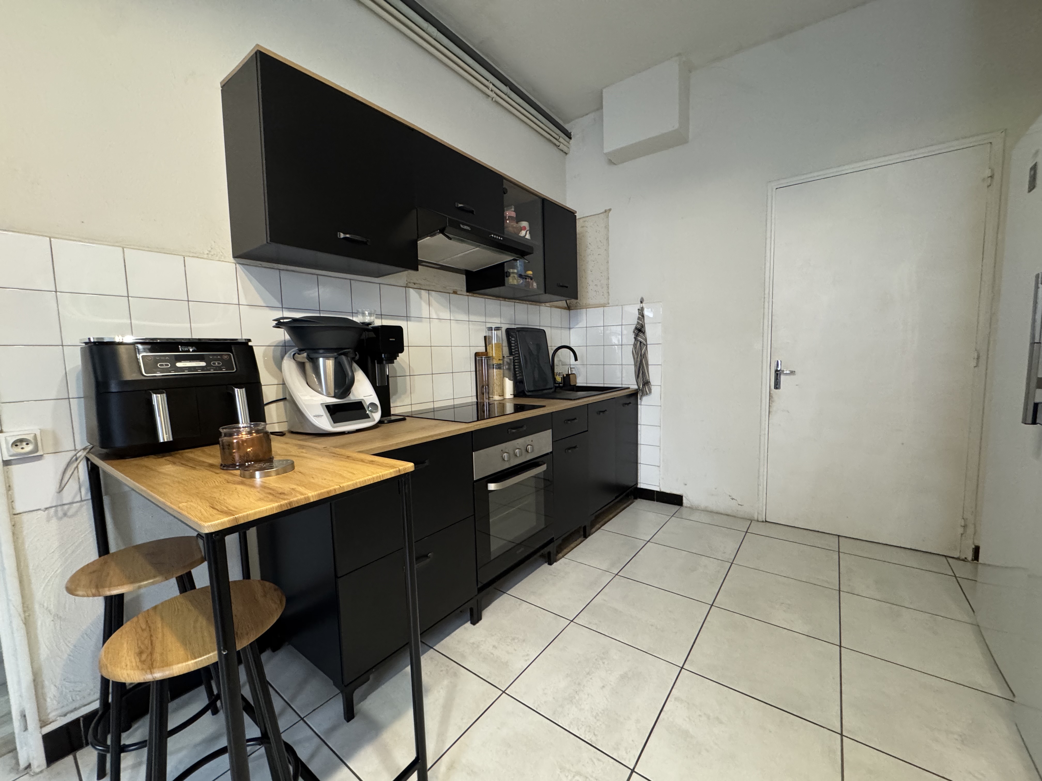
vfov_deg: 85.7
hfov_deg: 102.1
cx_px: 521
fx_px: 421
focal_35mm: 14
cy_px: 390
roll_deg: +1.1
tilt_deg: -4.3
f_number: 2.2
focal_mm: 2.22
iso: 500
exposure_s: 1/50
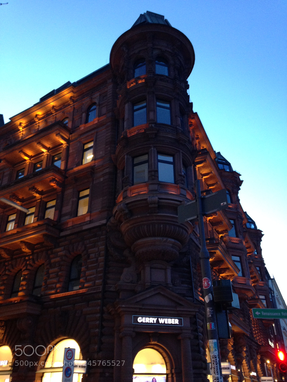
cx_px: 144
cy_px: 191
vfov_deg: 55.4
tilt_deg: +32.8
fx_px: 365
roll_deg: +0.5
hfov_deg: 42.9
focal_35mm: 33
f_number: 2.4
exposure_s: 1/20
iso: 160
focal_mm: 4.12
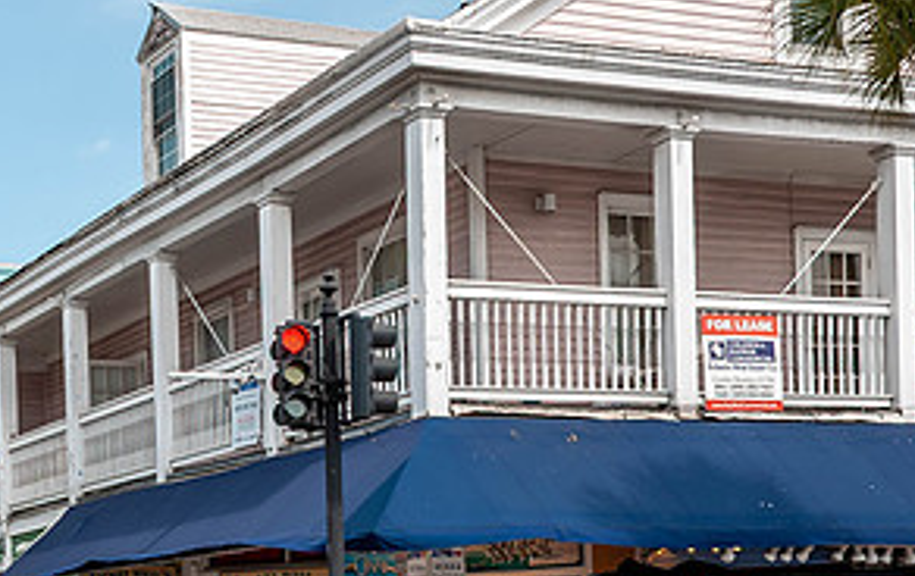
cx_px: 61
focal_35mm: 70
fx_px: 1750
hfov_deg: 28.0
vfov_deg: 18.0
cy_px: 647
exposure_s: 1/200
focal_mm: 18
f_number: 7.1
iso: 100
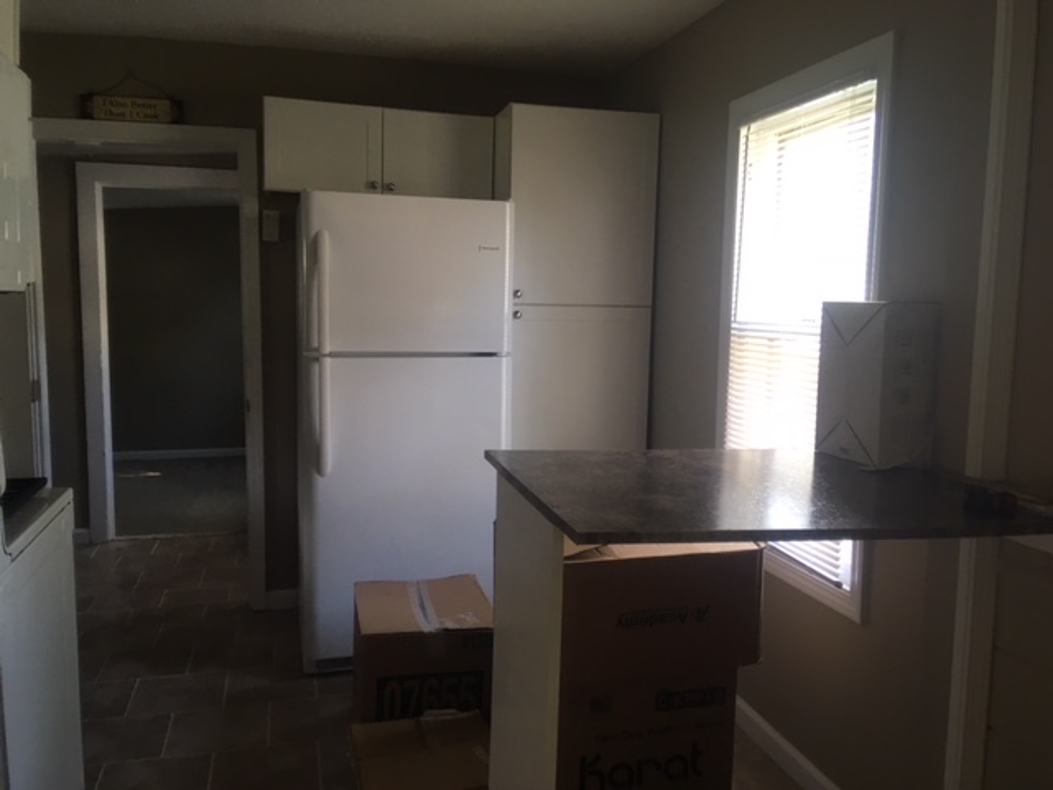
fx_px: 882
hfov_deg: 61.7
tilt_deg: -3.8
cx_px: 526
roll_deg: -1.8
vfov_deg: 48.2
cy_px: 395
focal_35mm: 29
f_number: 2.2
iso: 64
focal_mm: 4.15
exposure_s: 1/30
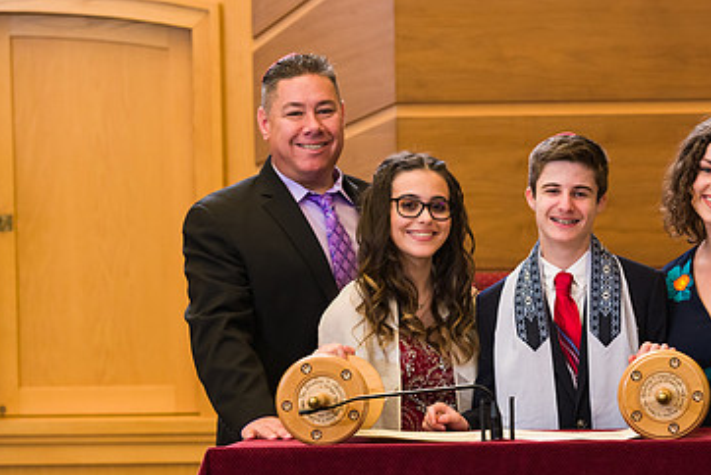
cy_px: 252
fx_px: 4269
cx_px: 526
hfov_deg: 9.5
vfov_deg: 6.4
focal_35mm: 216
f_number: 5.6
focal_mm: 135
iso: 1000
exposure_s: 1/200
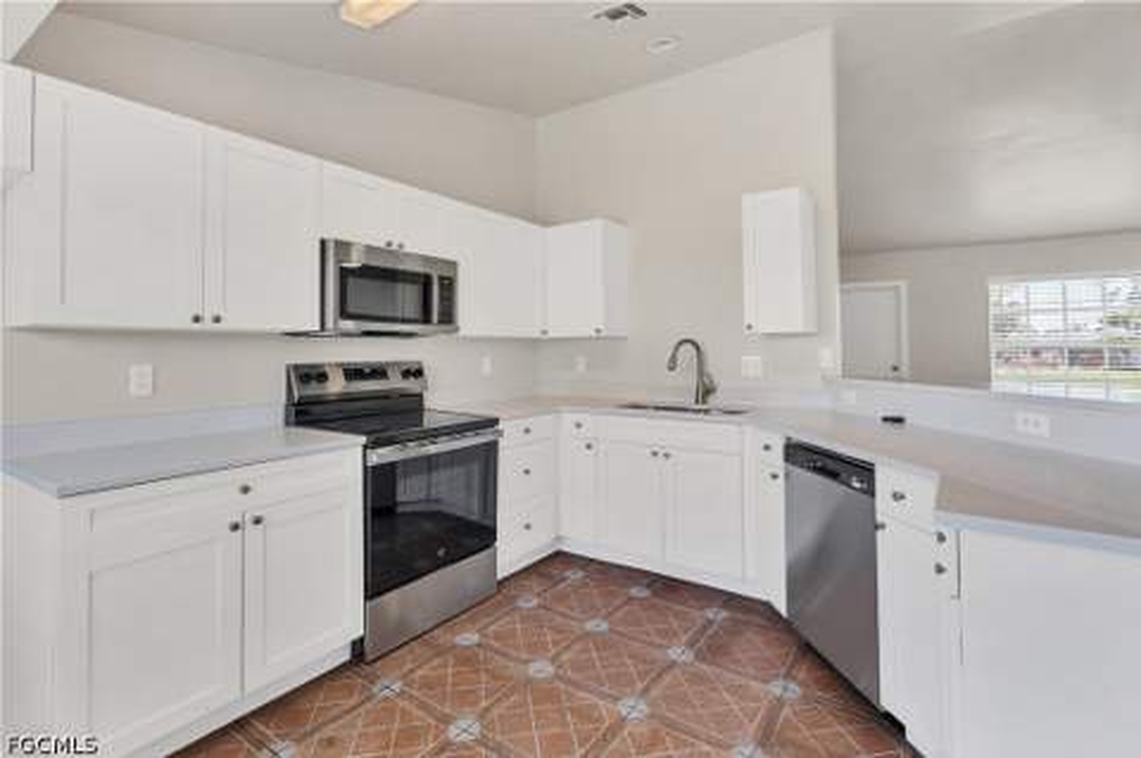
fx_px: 507
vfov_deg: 73.6
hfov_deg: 96.8
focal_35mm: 16
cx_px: 570
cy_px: 379
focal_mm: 16
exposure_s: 1/25
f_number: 8
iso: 400
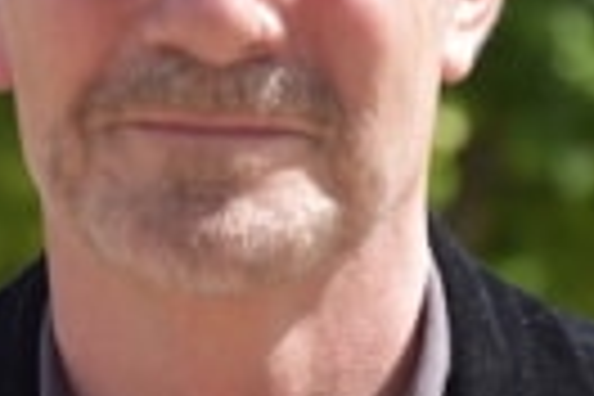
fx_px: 9541
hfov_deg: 3.6
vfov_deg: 2.4
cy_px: 248
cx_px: 288
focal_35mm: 578
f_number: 6.3
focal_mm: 85
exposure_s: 1/500
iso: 200
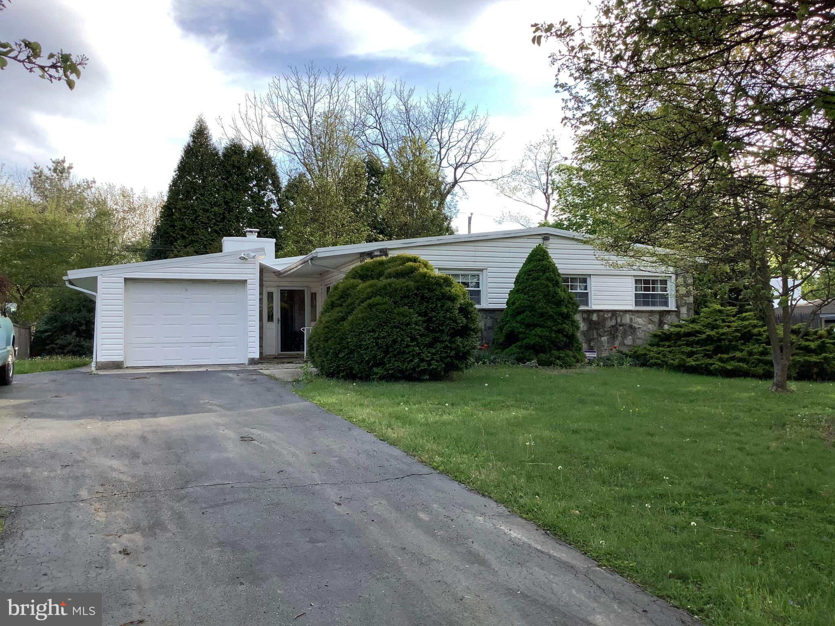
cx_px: 418
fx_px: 748
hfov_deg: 58.4
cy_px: 313
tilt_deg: +1.5
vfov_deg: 45.4
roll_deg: +1.6
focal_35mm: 31
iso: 25
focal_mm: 3.3
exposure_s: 1/696
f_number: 2.4
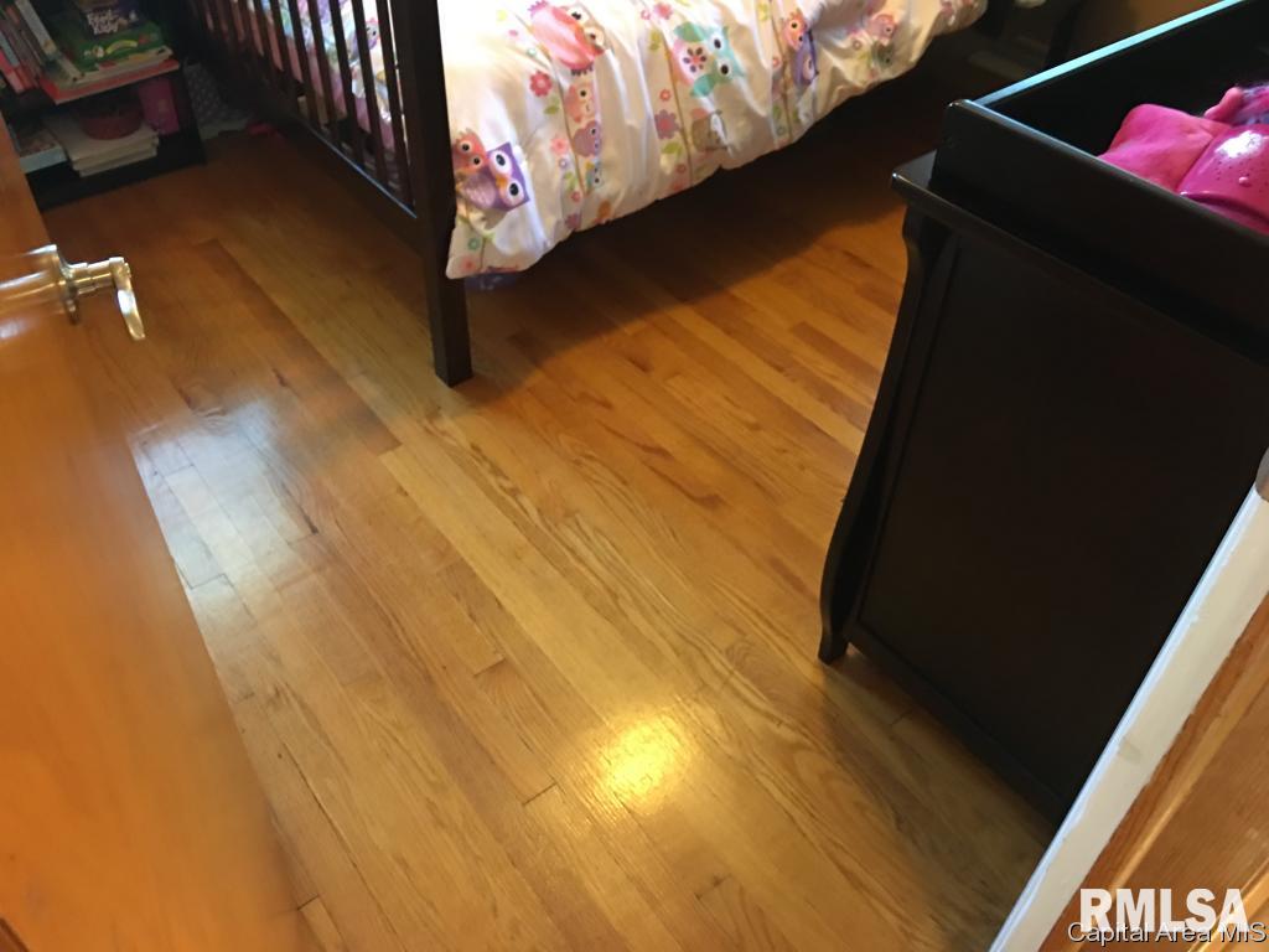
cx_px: 634
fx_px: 1063
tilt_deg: -40.6
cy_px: 476
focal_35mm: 29
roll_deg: +0.0
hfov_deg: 61.7
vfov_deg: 48.2
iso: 50
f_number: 2.2
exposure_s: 1/4
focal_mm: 4.15
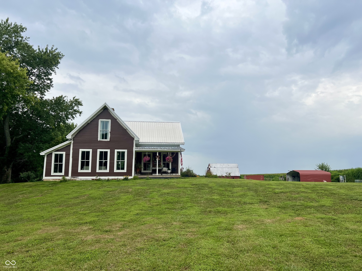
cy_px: 136
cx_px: 181
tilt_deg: +7.7
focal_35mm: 26
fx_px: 272
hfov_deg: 67.3
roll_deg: +0.7
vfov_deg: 53.1
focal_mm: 5.7
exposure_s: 1/3968
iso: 50
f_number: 1.5
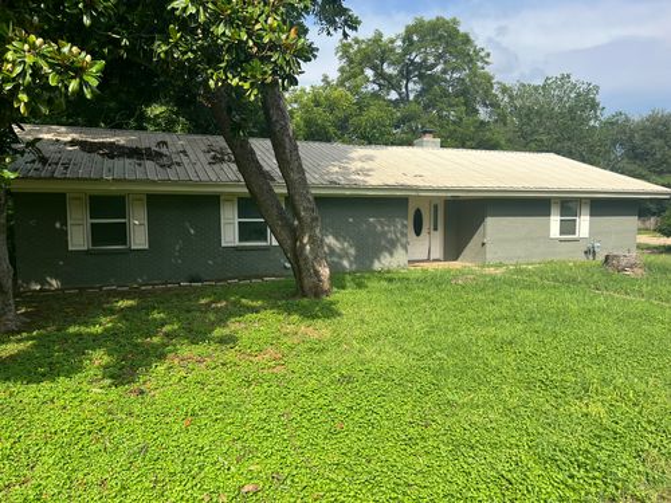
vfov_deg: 53.1
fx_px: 504
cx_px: 336
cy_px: 252
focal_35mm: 26
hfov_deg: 67.3
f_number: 1.5
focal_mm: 5.7
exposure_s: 1/2165
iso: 50
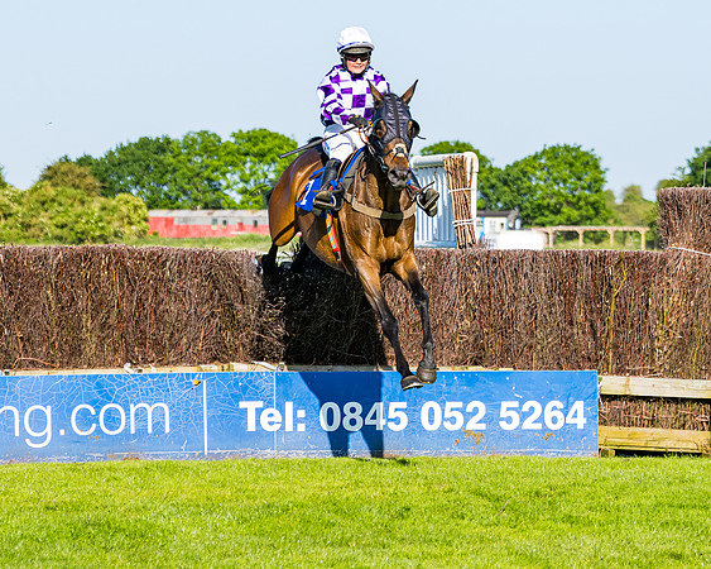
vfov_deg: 7.8
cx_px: 396
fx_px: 4188
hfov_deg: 9.7
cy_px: 256
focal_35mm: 199
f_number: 4
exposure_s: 1/2000
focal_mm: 92
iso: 200
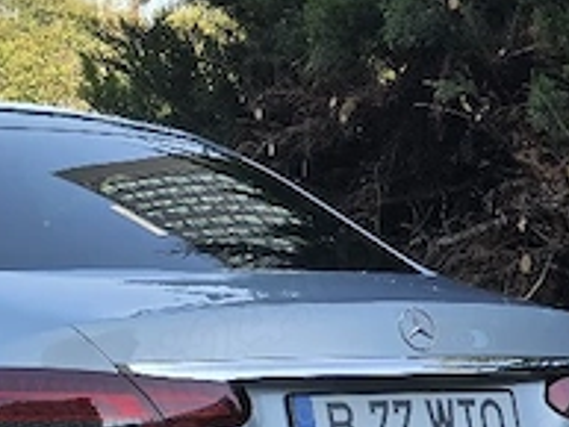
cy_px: 383
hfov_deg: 9.1
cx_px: -147
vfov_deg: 6.9
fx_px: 3520
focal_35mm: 214
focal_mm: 7.9
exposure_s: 1/667
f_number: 2.4
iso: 50
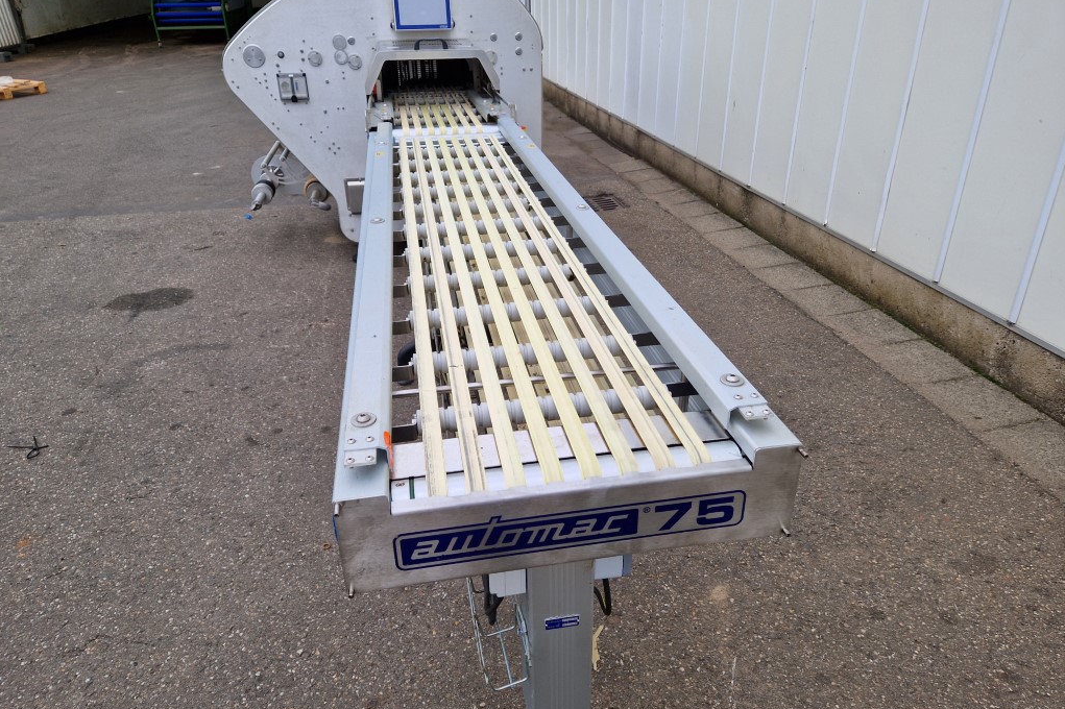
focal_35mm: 24
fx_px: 710
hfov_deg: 73.8
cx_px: 532
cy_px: 321
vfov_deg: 53.0
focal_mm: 5.4
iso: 50
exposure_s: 1/1140
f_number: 1.8
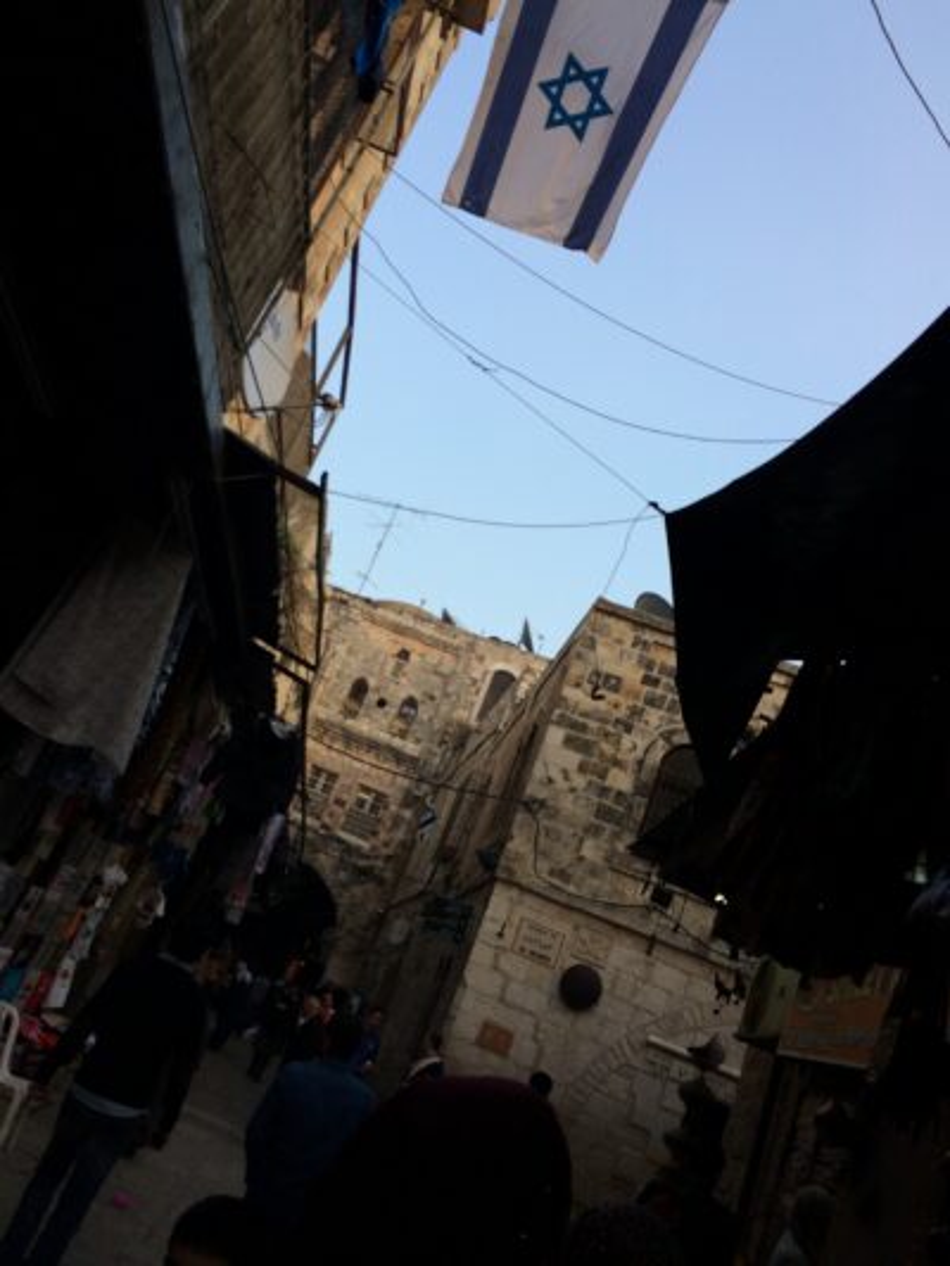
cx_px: 475
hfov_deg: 46.8
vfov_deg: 60.0
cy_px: 633
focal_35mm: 30
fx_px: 1097
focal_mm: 4.12
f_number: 2.2
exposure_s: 1/461
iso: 32
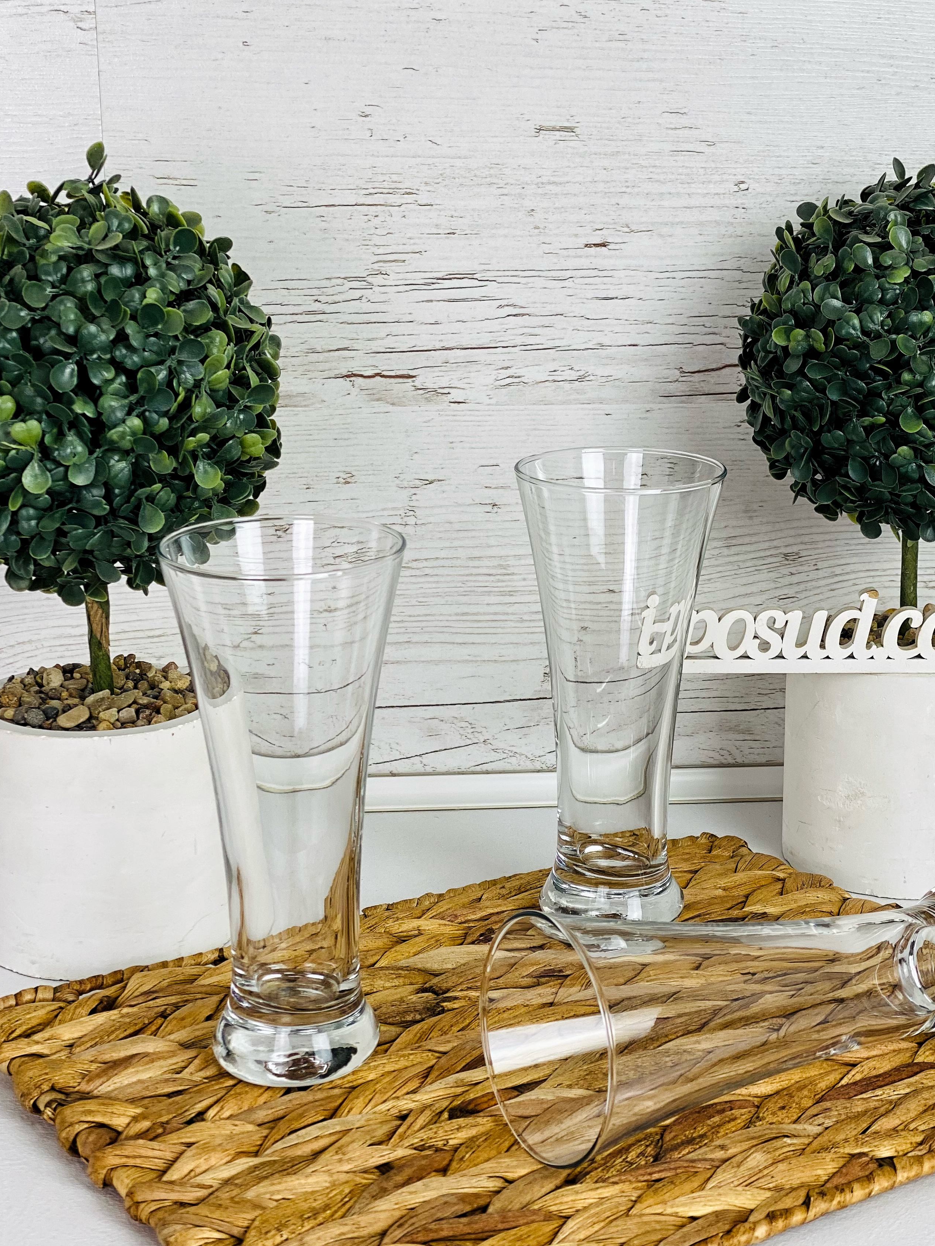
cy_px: 623
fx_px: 2233
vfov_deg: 31.2
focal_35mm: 62
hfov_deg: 23.6
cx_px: 531
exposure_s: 1/124
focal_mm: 6
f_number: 2
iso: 20
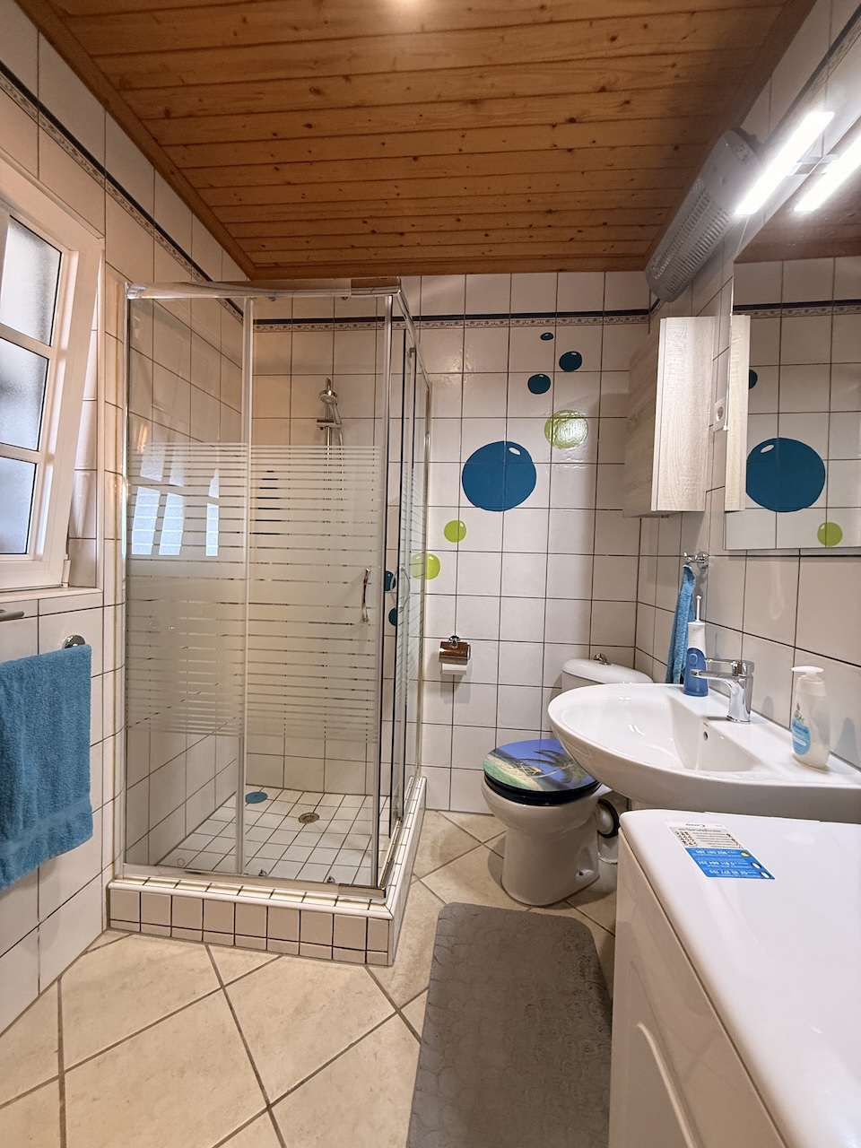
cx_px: 430
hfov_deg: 85.7
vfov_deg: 102.1
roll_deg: -1.2
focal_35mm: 14
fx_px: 464
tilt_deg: -0.9
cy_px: 574
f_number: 2.2
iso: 320
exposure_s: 1/50
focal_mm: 2.22
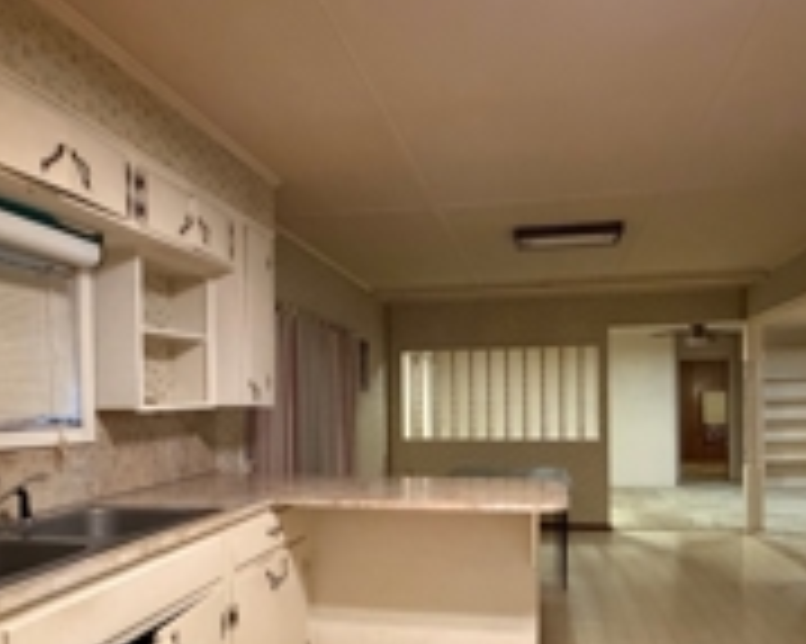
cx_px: 403
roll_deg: +0.3
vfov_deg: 50.7
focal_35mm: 28
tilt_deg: -1.1
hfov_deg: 62.2
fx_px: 668
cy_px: 421
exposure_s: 1/60
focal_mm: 2.22
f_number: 2.2
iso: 1000
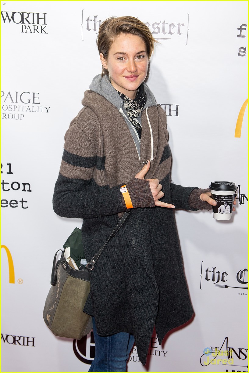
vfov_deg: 44.5
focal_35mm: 44
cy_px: 186
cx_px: 124
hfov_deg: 30.6
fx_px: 456
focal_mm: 44
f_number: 5
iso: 640
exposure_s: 1/200
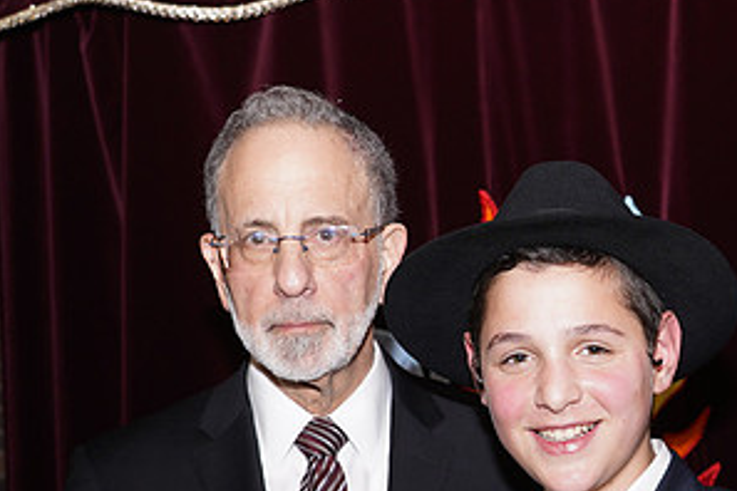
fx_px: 1638
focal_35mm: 80
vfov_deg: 17.0
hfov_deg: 24.8
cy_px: 363
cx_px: 635
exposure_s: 1/100
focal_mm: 41
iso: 800
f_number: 5
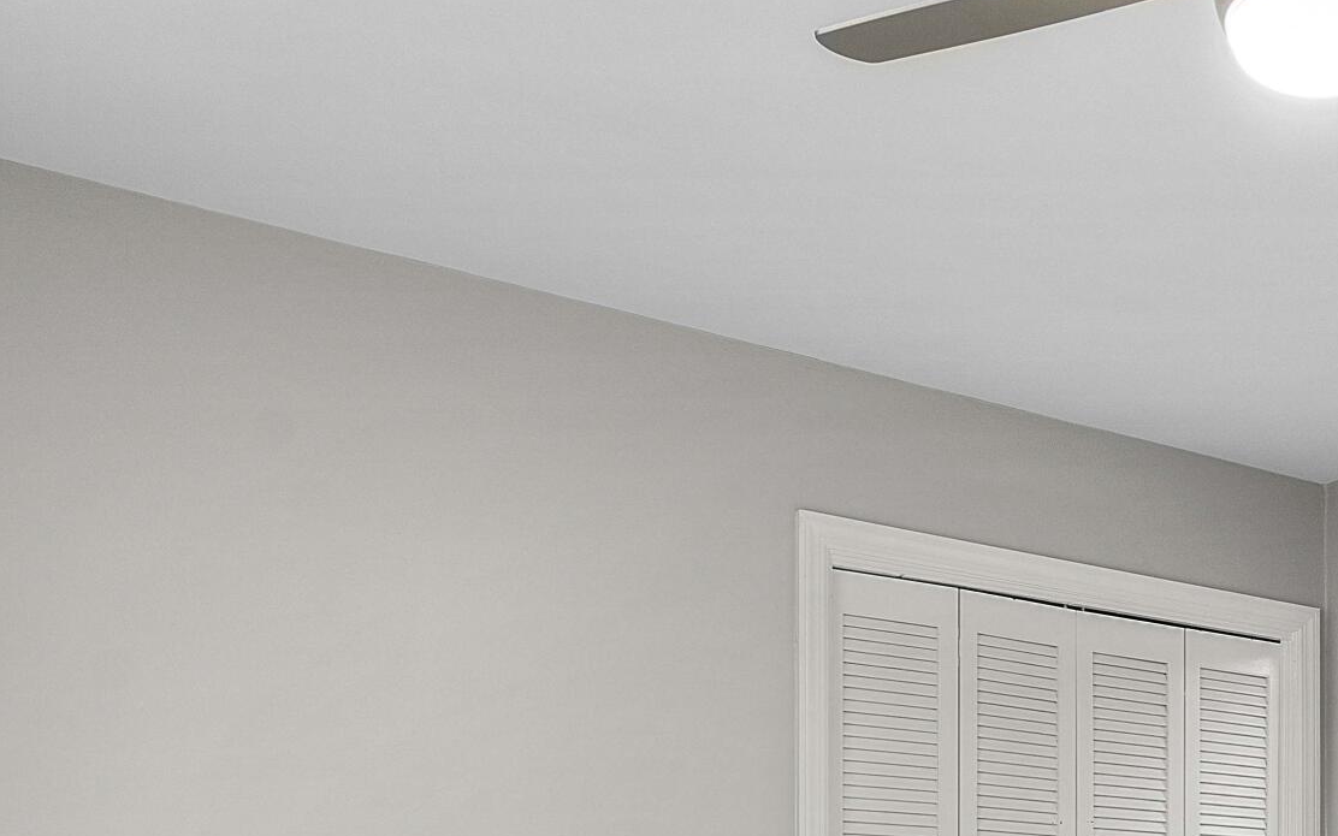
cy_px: 1016
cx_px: 1342
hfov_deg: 39.8
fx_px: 1604
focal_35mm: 44
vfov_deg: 25.9
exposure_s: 1/100
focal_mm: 16
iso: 320
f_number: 7.1
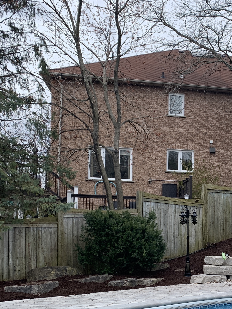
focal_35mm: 55
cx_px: 234
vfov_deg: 34.2
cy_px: 233
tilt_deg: -2.0
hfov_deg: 25.2
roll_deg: -2.0
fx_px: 491
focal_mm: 4.25
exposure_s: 1/1299
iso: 25
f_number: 1.8
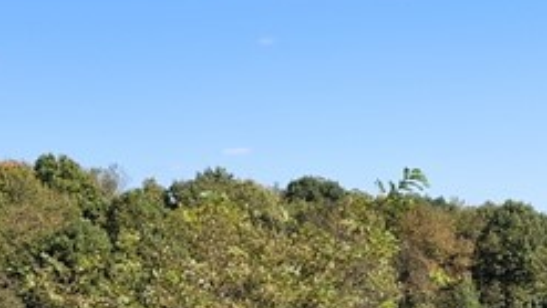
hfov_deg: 17.6
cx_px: 733
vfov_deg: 10.7
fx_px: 1639
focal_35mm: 113
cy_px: 219
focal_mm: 4.69
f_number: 1.8
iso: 32
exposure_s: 1/1439
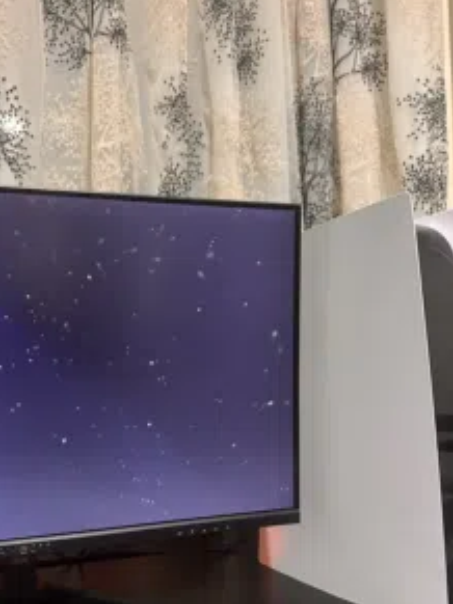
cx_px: 210
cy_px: 357
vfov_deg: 55.0
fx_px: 576
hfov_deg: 42.9
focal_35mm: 33
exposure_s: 1/40
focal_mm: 6.86
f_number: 1.78
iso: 1000
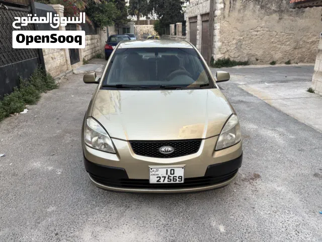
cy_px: 121
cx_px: 161
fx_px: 242
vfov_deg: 53.1
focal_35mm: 26
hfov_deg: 67.3
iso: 64
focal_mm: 5.96
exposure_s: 1/122
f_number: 1.6
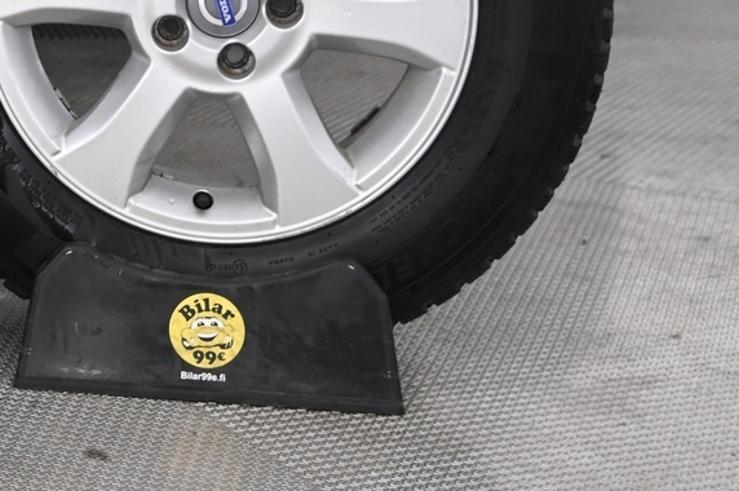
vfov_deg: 10.8
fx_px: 2563
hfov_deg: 15.7
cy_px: -87
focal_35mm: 125
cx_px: -196
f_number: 4
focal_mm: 44
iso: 2000
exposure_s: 1/80
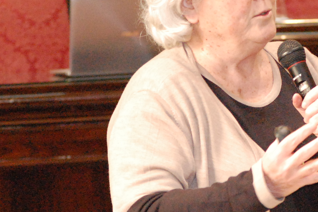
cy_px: 86
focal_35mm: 220
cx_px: 249
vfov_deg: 6.2
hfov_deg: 9.3
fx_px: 1943
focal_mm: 65
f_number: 4.2
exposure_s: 1/80
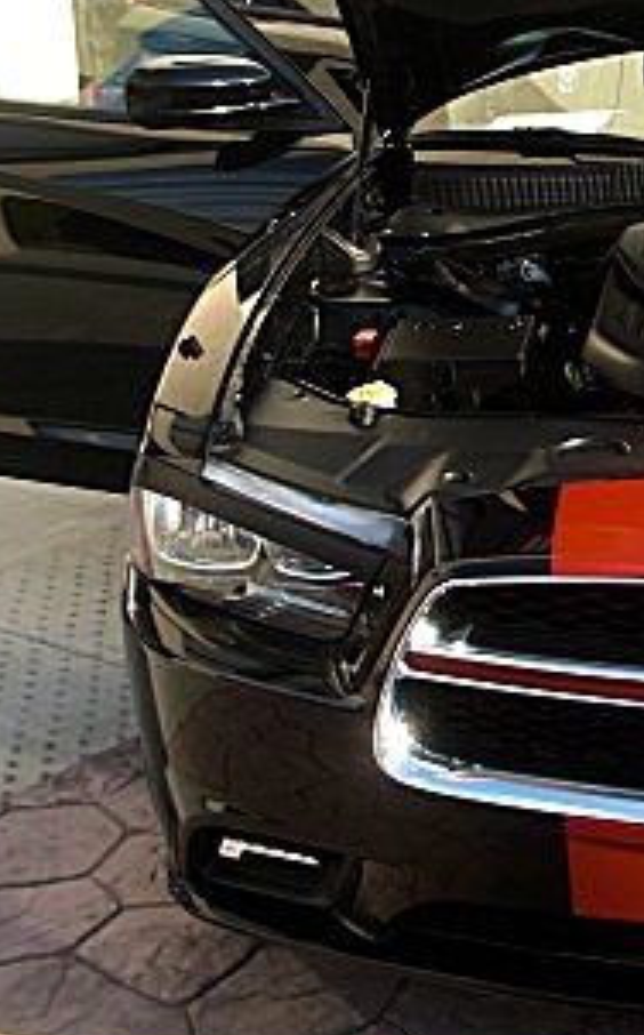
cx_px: 897
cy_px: 315
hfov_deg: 15.1
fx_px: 2281
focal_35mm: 81
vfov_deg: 25.4
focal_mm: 6.3
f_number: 2.8
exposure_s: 1/160
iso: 50
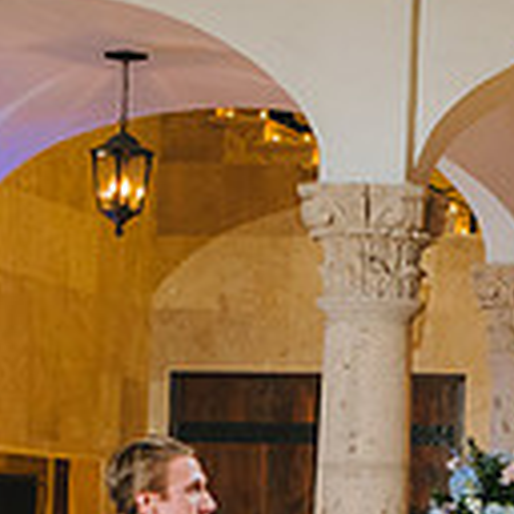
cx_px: 995
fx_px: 2772
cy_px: 423
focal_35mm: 165
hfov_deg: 9.9
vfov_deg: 10.6
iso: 800
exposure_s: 1/160
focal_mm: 35
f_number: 2.2
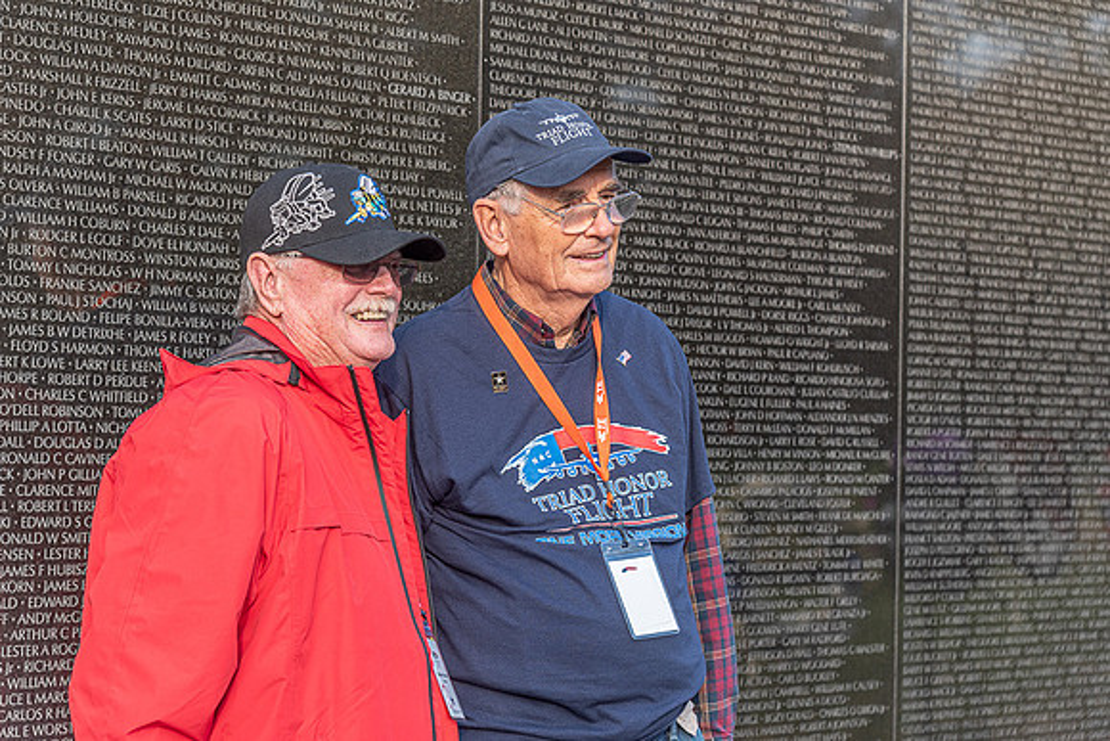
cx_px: 555
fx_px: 2837
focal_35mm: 92
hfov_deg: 22.1
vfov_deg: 14.9
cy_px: 370
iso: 500
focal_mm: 92
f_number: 5
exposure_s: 1/400
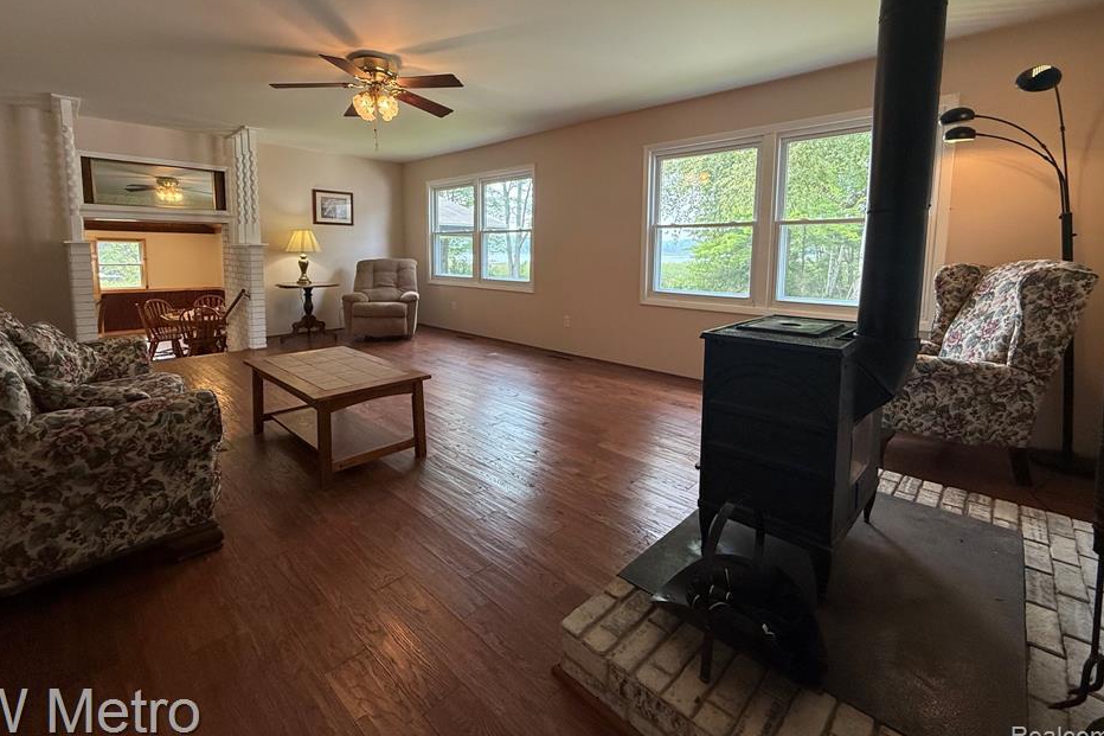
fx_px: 491
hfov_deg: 96.7
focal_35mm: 16
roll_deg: -0.7
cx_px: 525
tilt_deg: -5.7
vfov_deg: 73.0
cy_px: 300
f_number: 2.2
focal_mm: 2.22
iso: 160
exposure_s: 1/120
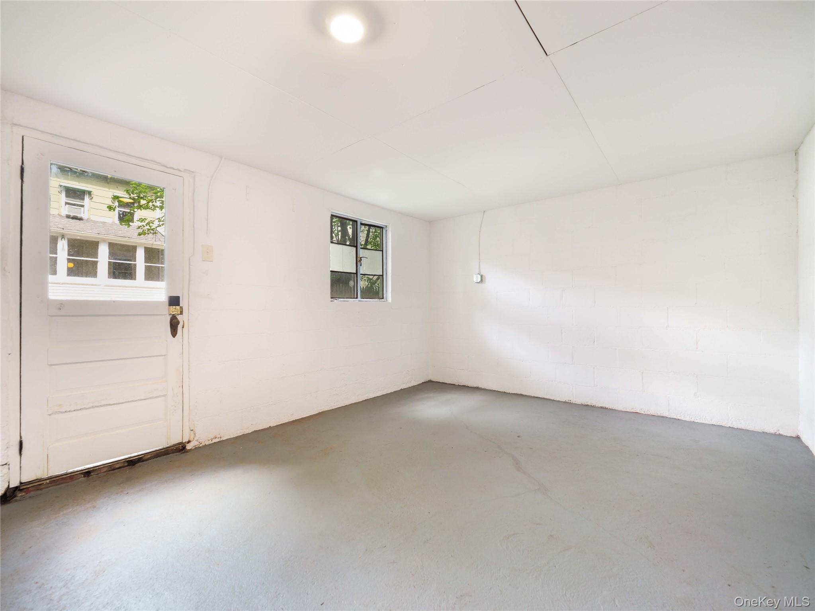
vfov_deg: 85.7
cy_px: 306
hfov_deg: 102.1
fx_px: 330
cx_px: 408
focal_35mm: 14
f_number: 3.5
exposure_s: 1/60
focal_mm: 7
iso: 800
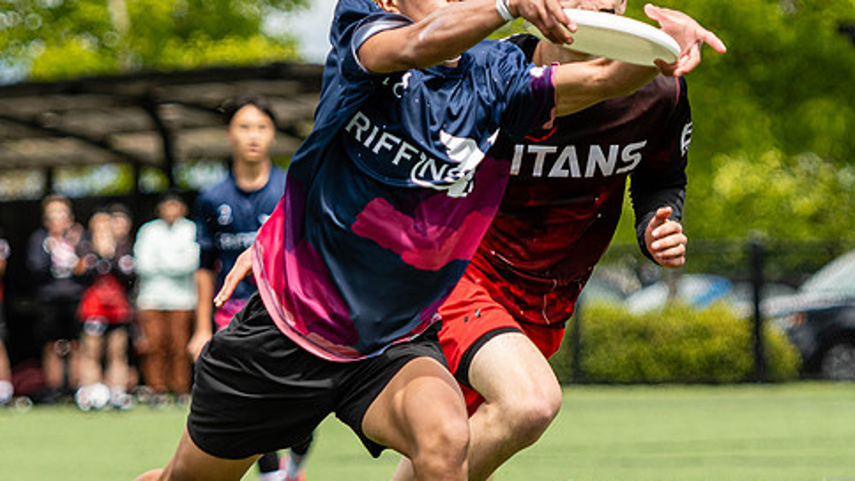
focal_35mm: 365
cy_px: 165
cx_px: 535
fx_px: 8273
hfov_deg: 5.9
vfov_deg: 3.3
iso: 140
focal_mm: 120
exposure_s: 1/1600
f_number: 2.8
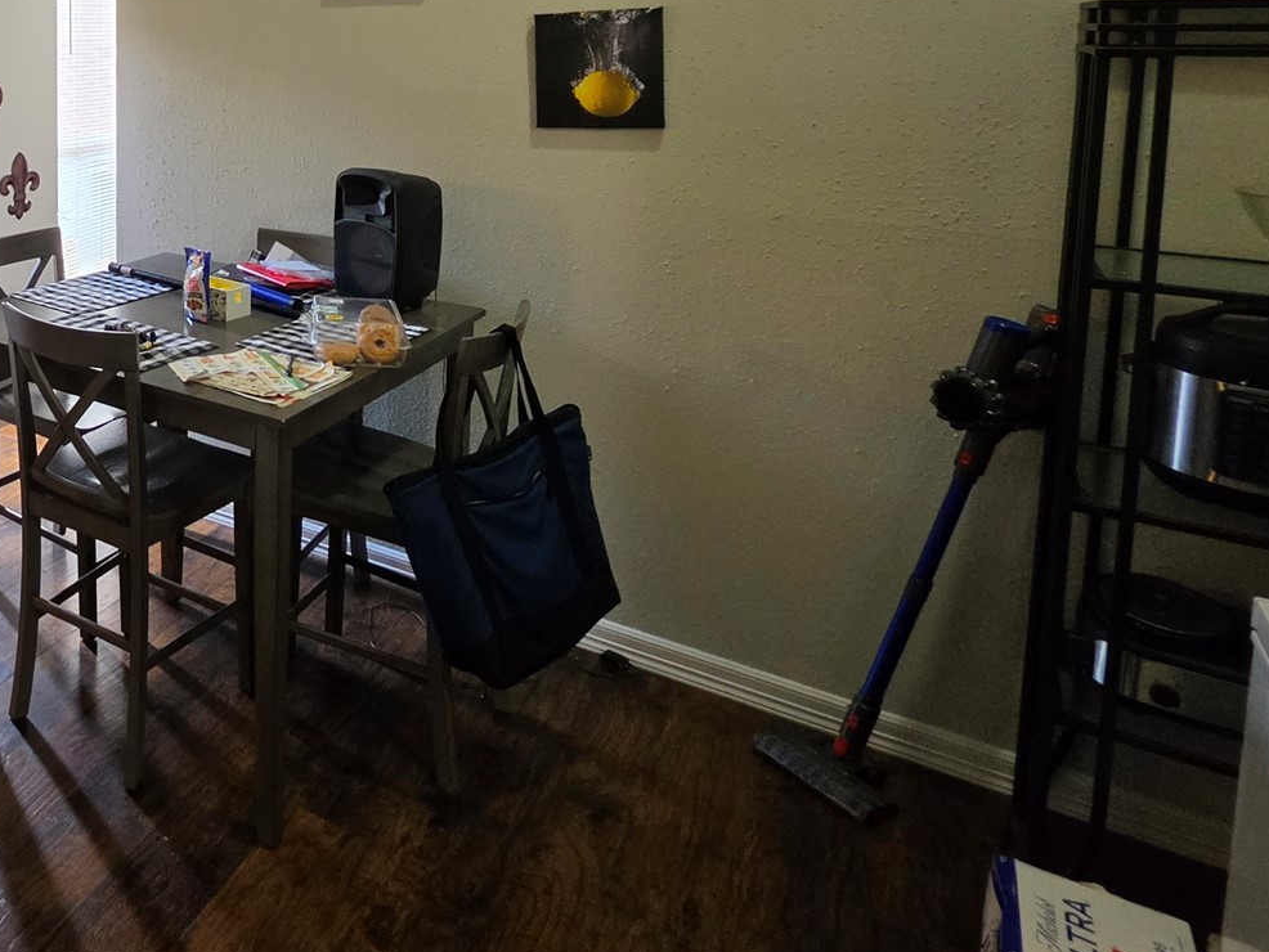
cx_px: 63
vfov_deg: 47.1
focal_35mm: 27
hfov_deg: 54.3
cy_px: 126
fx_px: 990
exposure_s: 1/60
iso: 250
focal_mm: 2.2
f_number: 1.9
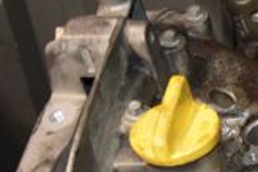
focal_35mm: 123
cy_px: 181
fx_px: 880
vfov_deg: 11.0
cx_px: 458
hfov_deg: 14.7
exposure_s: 1/60
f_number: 5
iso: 800
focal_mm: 21
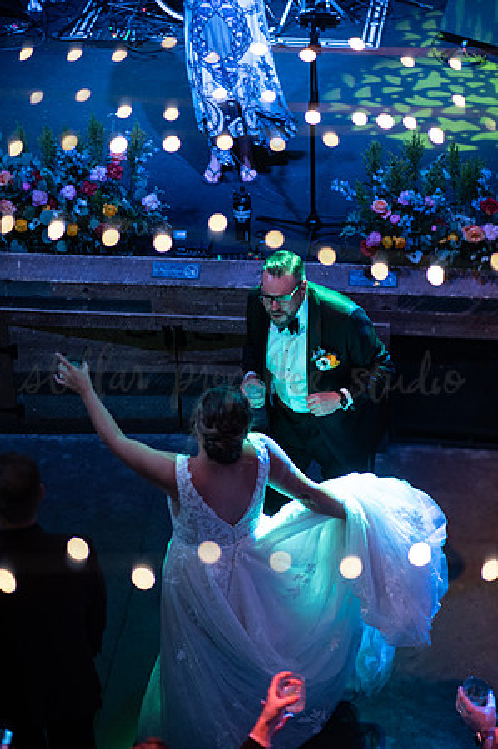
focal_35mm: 85
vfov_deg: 23.9
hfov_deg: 16.0
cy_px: 374
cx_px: 249
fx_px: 1768
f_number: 1.6
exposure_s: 1/200
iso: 2000
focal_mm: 85
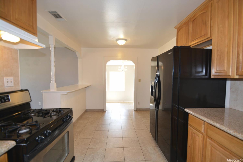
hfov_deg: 100.4
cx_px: 122
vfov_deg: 77.3
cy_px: 81
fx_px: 101
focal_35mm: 15
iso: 360
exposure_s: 1/60
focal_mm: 10
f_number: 4
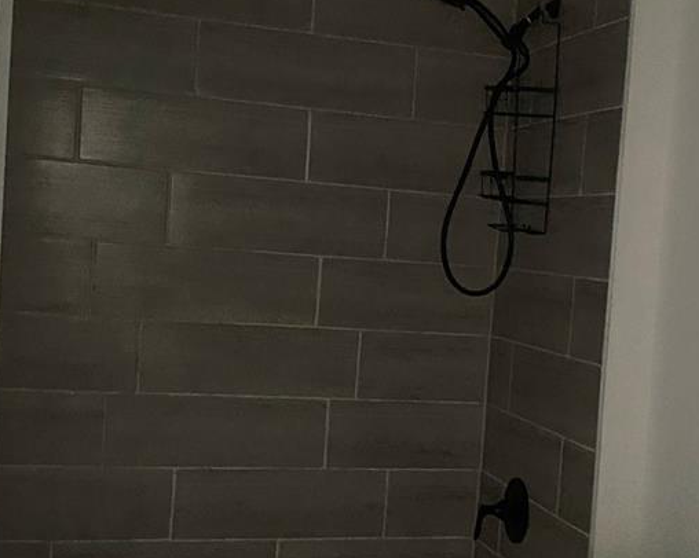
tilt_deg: -2.3
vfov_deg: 25.4
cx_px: 446
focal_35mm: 60
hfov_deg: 31.3
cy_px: 309
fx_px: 1241
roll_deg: -2.2
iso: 800
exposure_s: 1/30
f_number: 1.8
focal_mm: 4.25
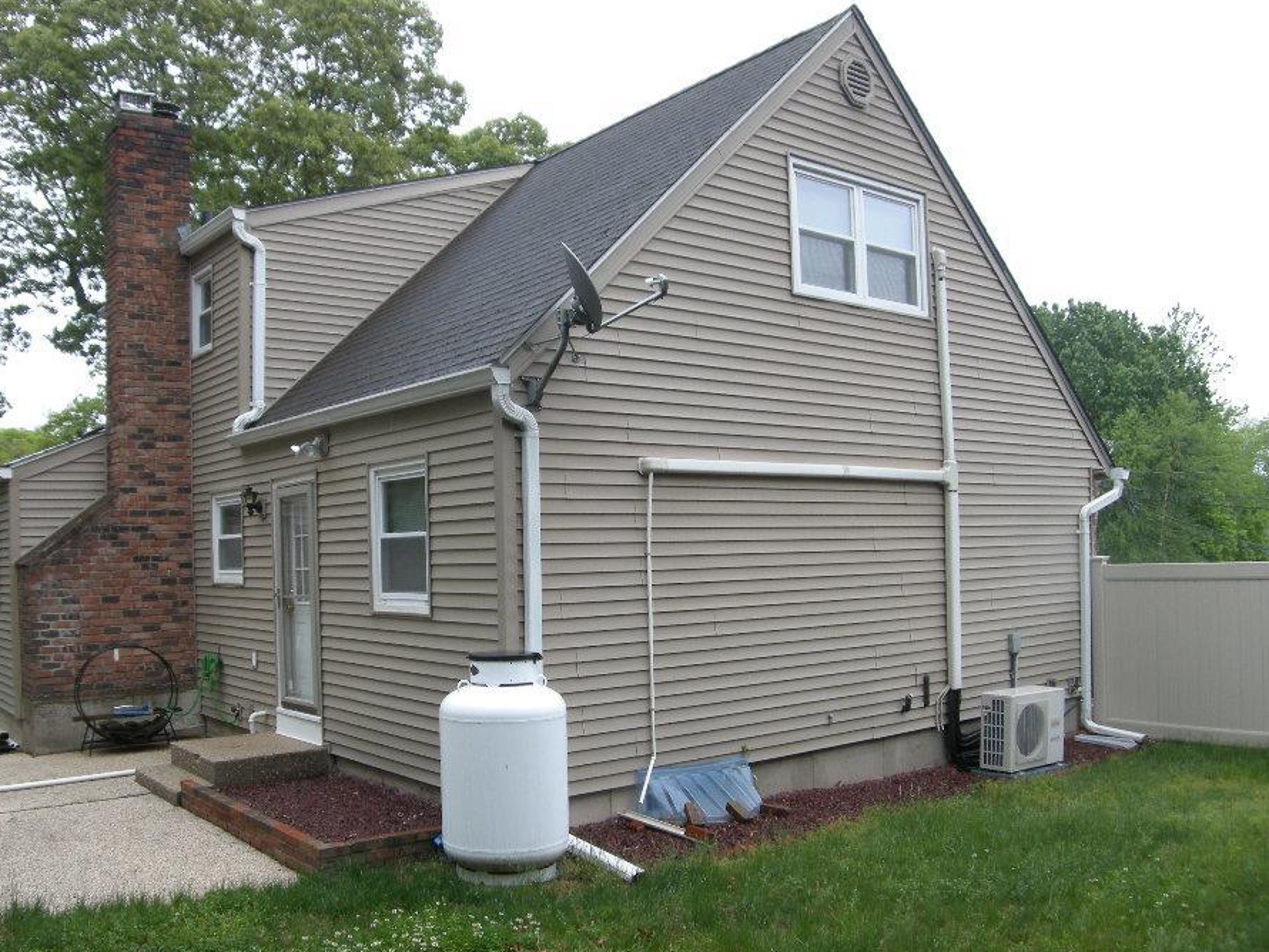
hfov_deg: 41.2
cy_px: 534
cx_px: 576
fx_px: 1687
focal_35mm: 46
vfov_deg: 31.5
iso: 64
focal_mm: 8.5
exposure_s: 1/105
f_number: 3.6
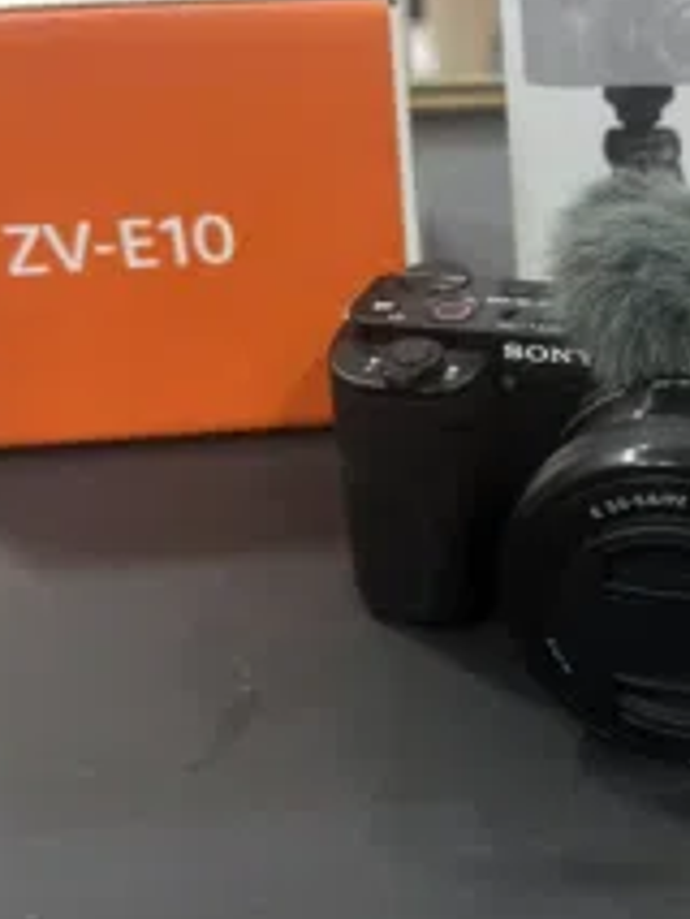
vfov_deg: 41.4
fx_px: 1195
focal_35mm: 45
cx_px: 466
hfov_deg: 31.9
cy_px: 293
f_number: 1.78
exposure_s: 1/50
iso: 320
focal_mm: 6.86
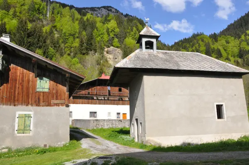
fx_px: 187
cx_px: 124
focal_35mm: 27
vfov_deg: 47.9
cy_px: 82
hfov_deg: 67.4
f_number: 14
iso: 800
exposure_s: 1/800
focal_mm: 18
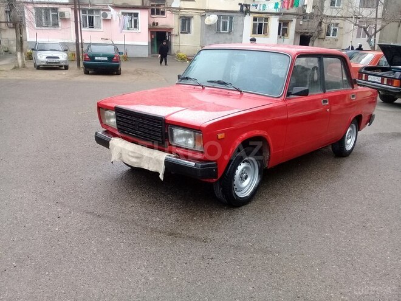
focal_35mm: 31
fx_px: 359
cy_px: 150
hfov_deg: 58.4
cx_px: 200
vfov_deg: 45.4
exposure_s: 1/100
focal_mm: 3.3
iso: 80
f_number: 2.2
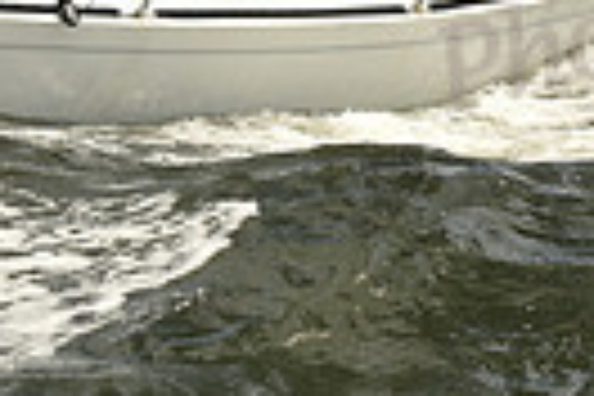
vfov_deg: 4.4
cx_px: 207
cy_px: -173
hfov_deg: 6.7
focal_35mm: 308
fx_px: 5082
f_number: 10
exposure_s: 1/800
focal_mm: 70
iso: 250
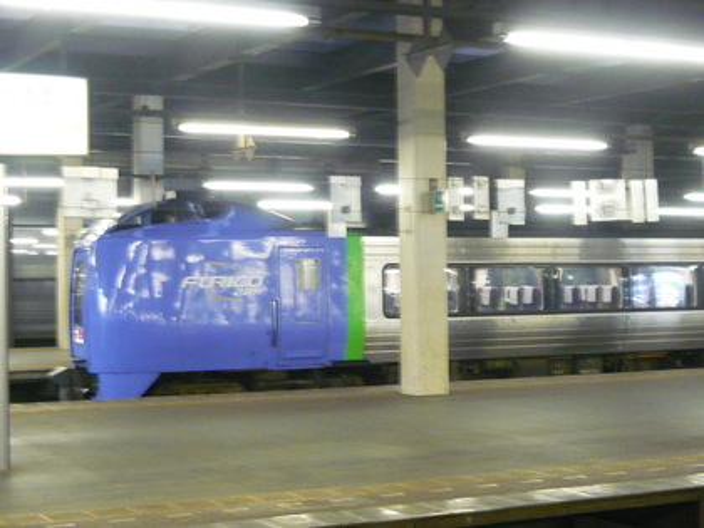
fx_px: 1342
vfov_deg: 22.3
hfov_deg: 29.4
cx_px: 352
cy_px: 264
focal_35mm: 66
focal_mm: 6.8
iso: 400
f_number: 3
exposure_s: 1/13
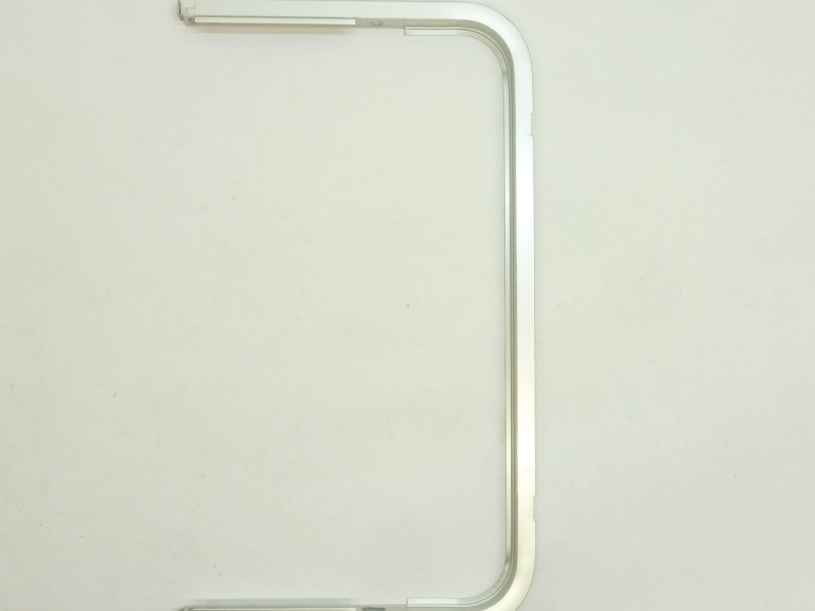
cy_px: 320
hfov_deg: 47.6
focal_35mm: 39
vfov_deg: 36.8
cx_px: 326
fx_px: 918
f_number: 3.5
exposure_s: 1/30
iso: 250
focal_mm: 5.3
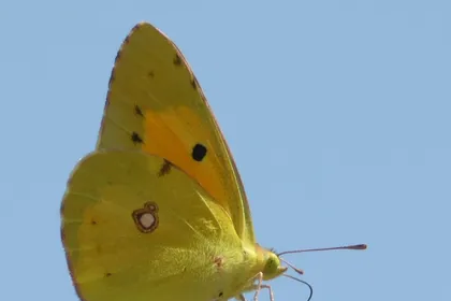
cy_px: 217
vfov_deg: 2.7
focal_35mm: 505
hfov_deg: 4.1
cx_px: 202
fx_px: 6326
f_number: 5.6
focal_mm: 57.2
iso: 80
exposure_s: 1/320
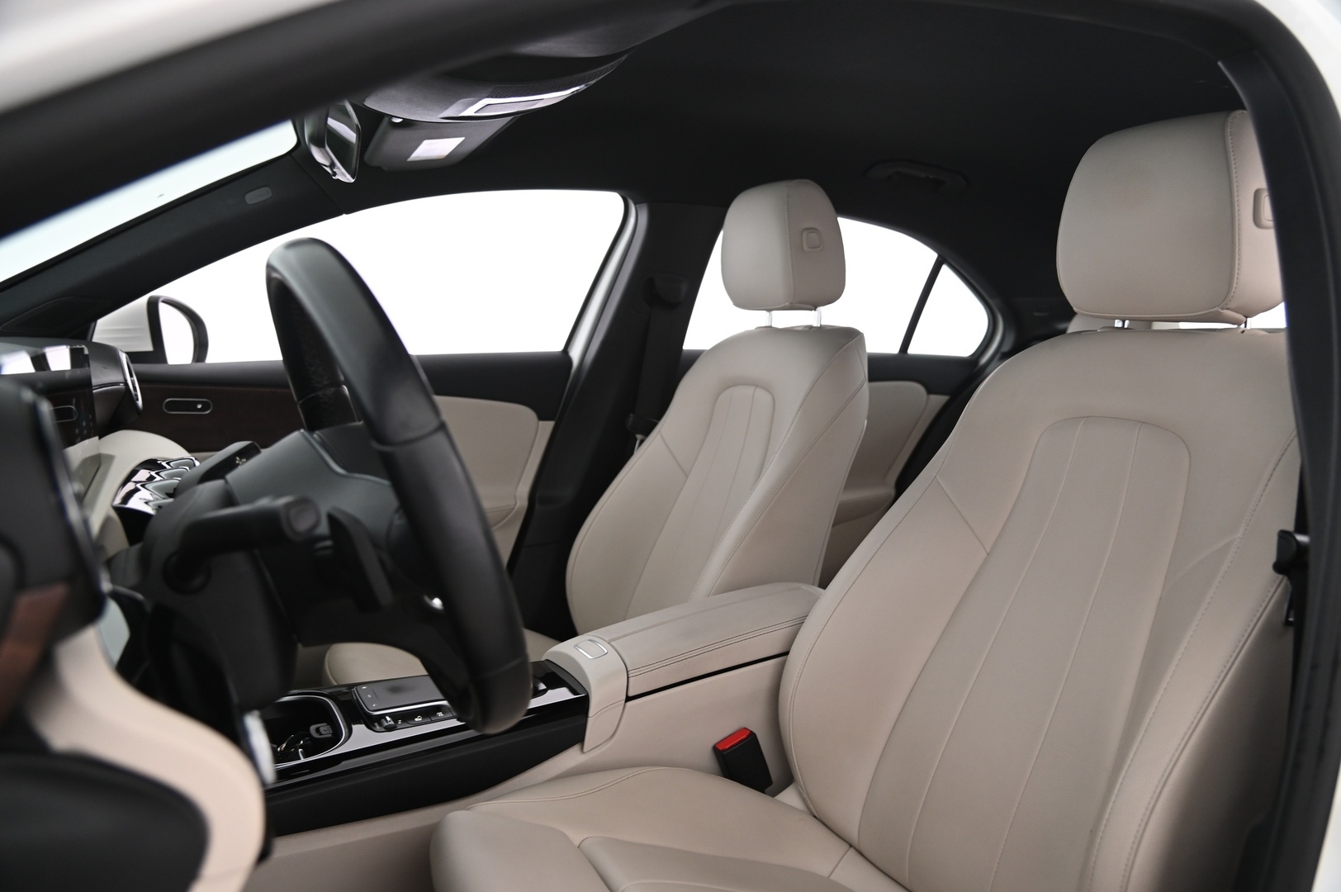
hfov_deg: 65.5
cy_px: 446
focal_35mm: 28
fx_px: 1042
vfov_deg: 46.3
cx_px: 670
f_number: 4
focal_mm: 28
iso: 1250
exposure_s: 1/20
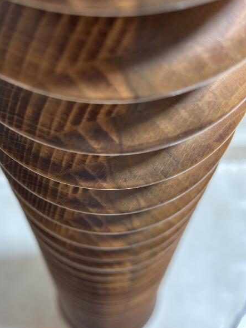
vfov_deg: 33.7
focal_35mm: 57
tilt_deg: -73.8
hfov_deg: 25.6
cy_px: 192
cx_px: 100
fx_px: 540
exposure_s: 1/50
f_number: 1.78
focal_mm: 6.76
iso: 125
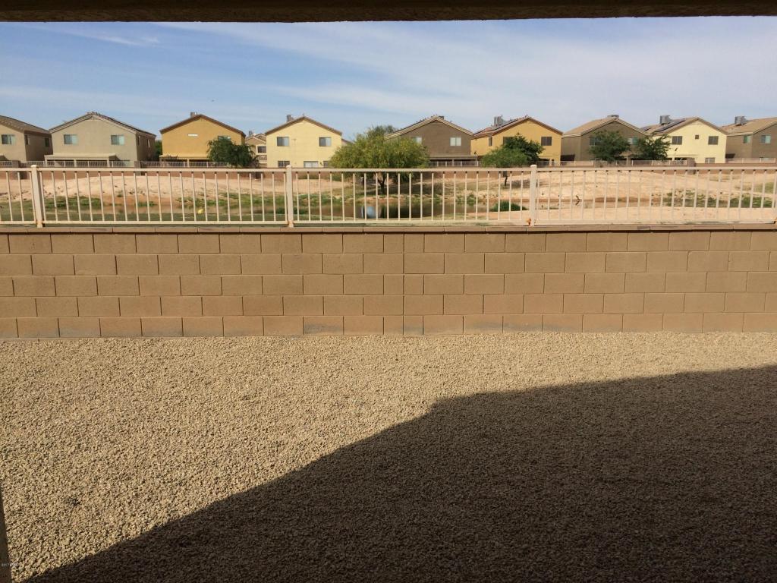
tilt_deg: -12.0
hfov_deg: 61.7
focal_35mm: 29
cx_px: 388
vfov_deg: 48.2
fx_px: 651
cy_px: 292
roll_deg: +1.2
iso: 32
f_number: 2.2
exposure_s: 1/2933
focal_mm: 4.15
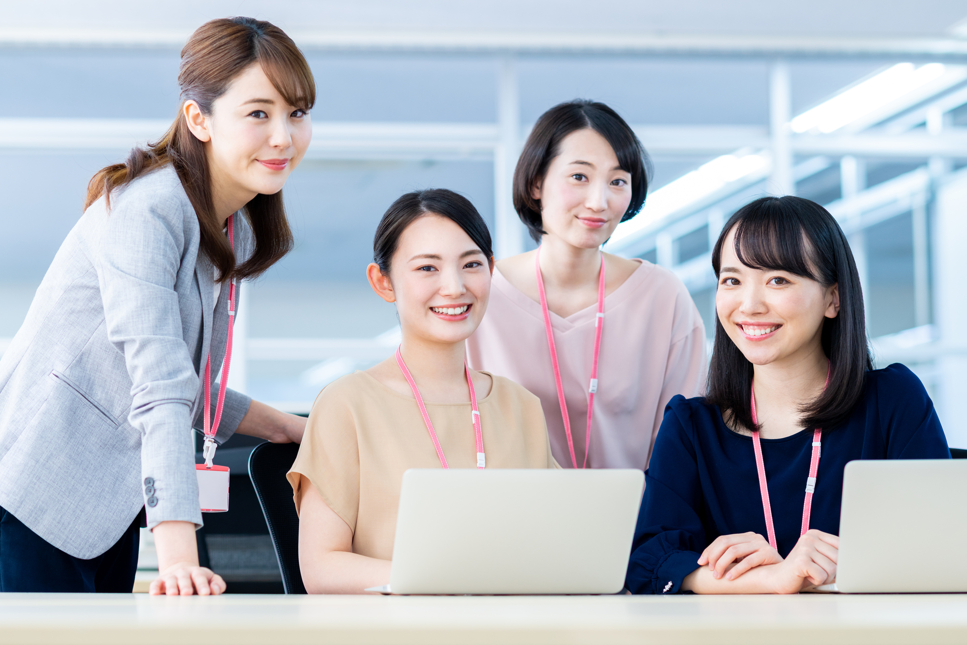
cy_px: 322
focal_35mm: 85
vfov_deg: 16.1
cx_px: 484
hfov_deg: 23.9
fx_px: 2283
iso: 500
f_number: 3.2
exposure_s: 1/160
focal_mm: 85
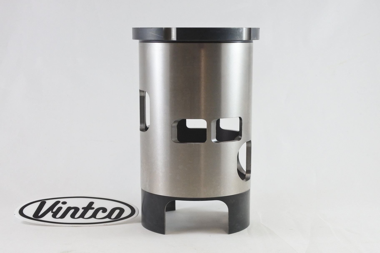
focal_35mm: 43
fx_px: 454
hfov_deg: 45.4
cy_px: 126
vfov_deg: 31.2
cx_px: 190
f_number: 4.5
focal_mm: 16.1
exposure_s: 1/125
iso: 450
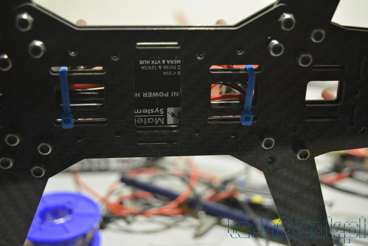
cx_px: 184
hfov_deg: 36.9
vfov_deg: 25.1
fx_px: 552
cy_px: 123
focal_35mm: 54
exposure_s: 1/30
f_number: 4.8
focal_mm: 36
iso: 800
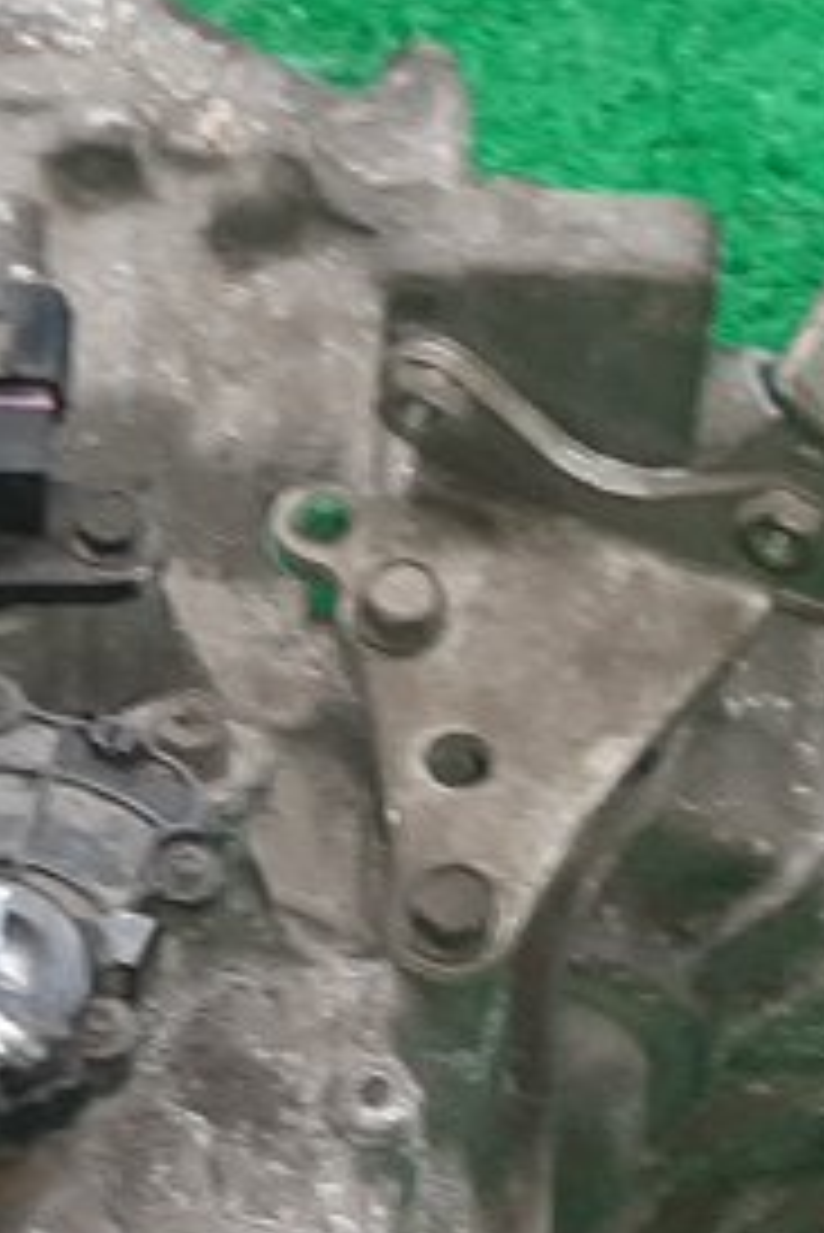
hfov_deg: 9.4
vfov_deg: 14.3
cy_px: 1188
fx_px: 4869
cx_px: -369
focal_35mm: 142
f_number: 1.7
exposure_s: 1/50
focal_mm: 3.93
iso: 162
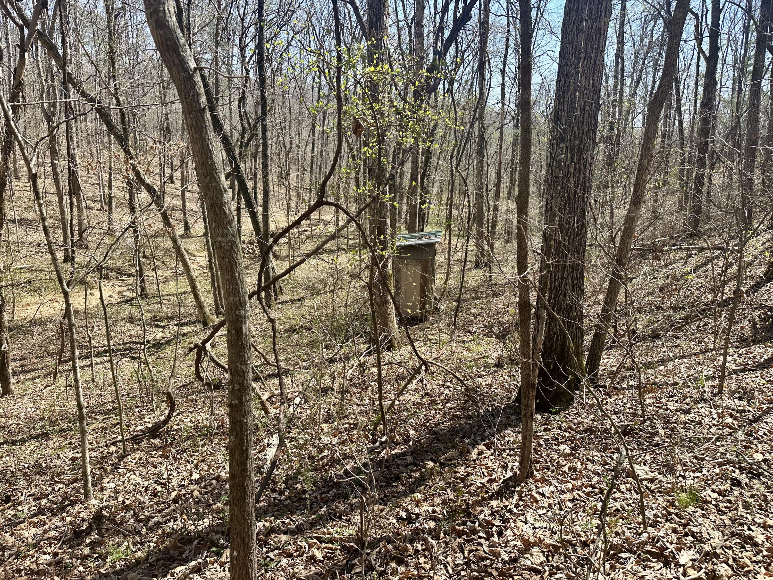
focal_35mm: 24
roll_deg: +2.4
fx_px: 536
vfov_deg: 56.8
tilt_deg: -15.9
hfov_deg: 71.6
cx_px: 386
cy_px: 290
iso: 80
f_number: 1.78
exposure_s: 1/1587
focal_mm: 6.86
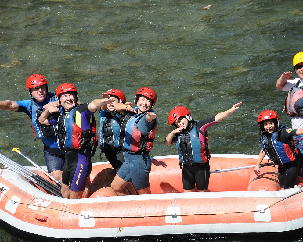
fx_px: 3048
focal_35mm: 340
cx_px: 178
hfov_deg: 5.7
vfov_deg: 4.6
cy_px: 121
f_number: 9
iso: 400
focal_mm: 200
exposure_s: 1/640
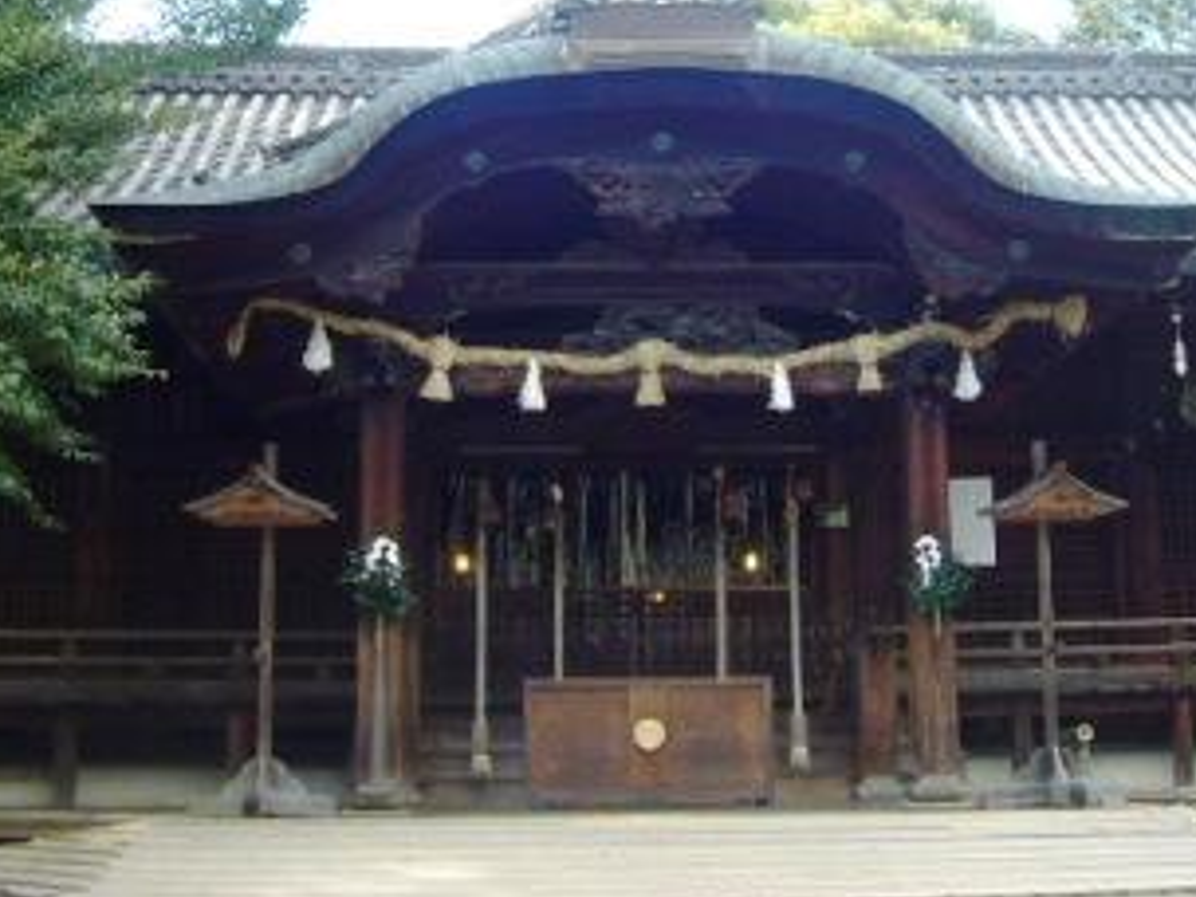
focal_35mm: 59
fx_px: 2038
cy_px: 370
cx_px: 720
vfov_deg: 24.8
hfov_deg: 32.6
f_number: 2.8
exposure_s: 1/100
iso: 80
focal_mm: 4.7
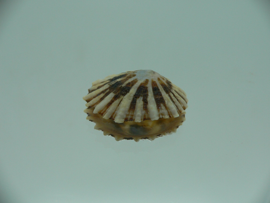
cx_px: 135
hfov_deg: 52.6
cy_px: 102
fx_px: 273
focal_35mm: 35
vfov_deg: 40.7
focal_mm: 4.6
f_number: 2.8
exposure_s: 1/60
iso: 80
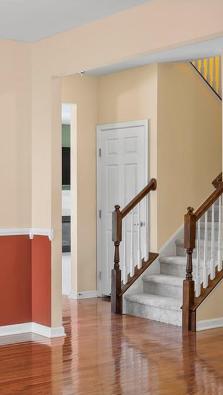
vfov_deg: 32.8
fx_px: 673
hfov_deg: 18.5
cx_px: 23
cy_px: 198
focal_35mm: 64
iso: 400
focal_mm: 40
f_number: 7.1
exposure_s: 1/1.25
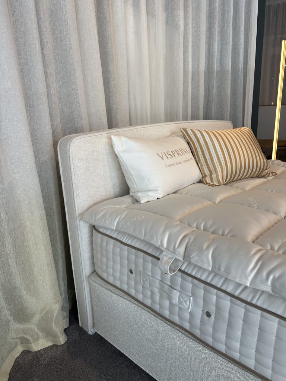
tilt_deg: -15.4
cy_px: 190
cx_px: 143
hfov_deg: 56.8
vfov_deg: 71.6
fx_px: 264
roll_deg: +2.2
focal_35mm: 24
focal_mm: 6.86
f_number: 1.78
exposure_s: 1/372
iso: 80
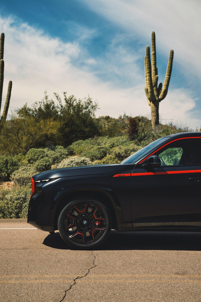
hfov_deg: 27.5
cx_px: 100
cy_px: 151
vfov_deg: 40.3
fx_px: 410
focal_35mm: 49
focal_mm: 49
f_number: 4
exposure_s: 1/320
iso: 100
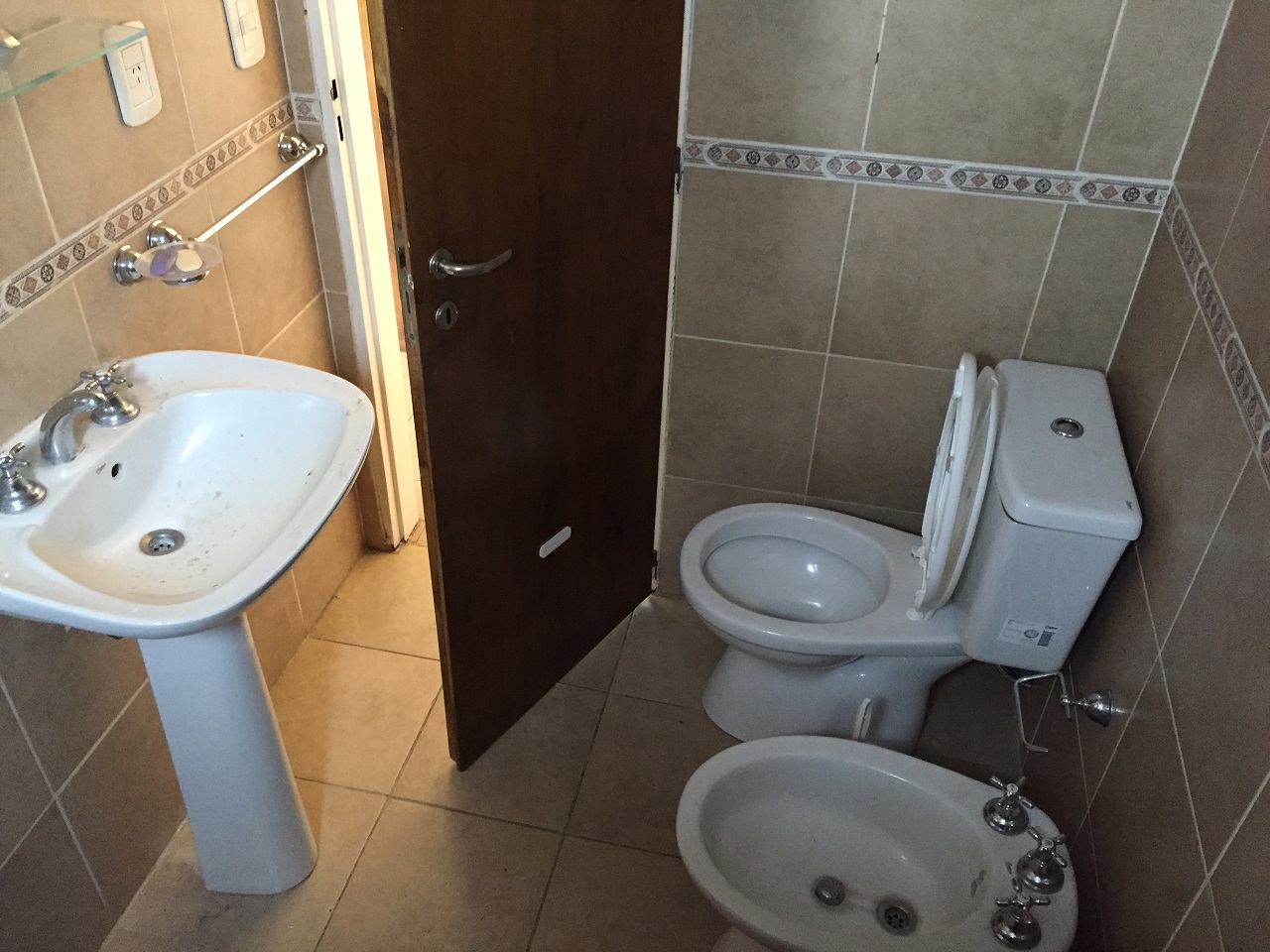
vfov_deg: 48.2
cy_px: 476
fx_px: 1064
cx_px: 635
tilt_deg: -35.9
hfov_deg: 61.7
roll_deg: -1.8
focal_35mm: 29
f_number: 2.2
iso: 250
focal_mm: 4.15
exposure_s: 1/25
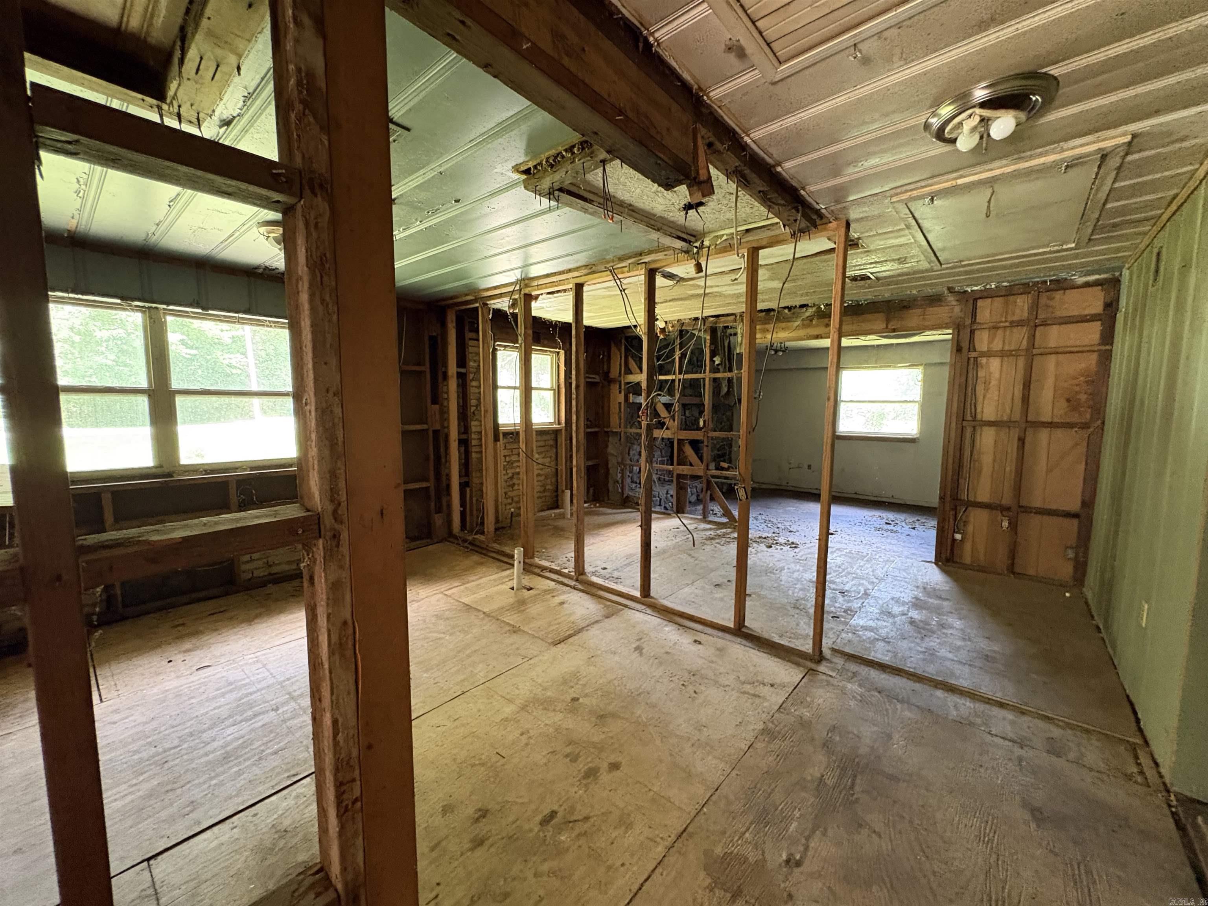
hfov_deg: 102.1
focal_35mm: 14
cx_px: 604
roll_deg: -0.5
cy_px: 453
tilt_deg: -4.8
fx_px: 489
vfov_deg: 85.7
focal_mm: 2.22
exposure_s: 1/50
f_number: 2.2
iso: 800
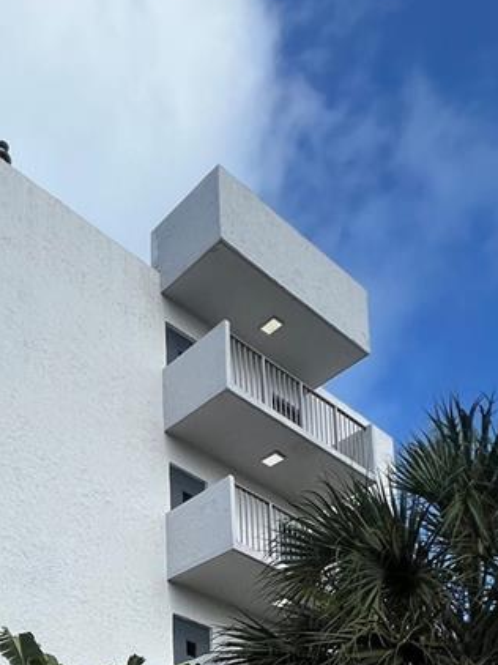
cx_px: -124
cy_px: 845
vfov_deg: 35.7
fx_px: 710
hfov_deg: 31.3
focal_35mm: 37
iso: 32
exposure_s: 1/1429
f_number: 1.8
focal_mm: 1.57
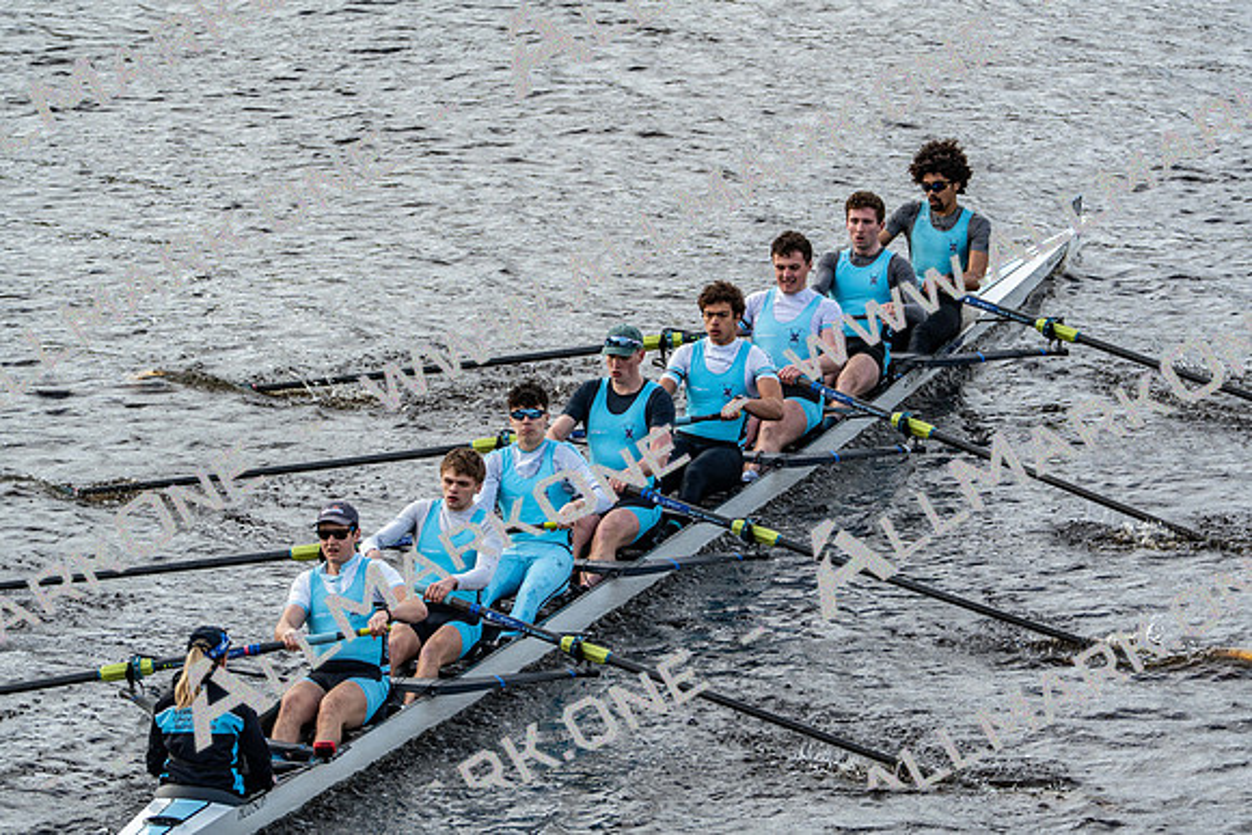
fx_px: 13288
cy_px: 418
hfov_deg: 5.4
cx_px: 626
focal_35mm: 382
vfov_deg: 3.6
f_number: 6.3
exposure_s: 1/1250
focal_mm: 382
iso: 640
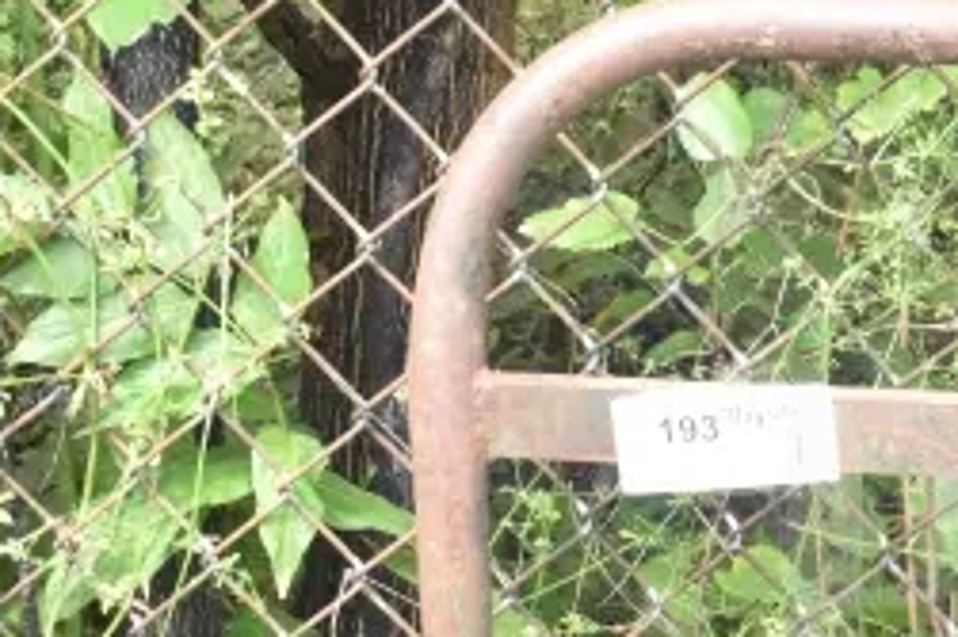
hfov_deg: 16.0
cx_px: 1111
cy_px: 692
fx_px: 3297
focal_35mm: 124
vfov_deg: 10.9
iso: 6400
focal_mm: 34
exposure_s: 1/800
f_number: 14
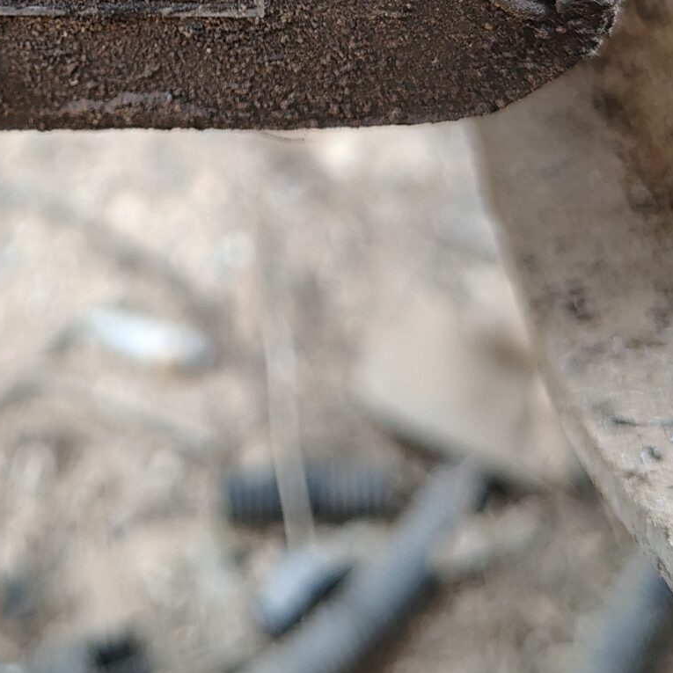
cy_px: -91
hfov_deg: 23.8
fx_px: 1562
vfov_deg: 22.7
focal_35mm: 71
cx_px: 87
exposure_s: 1/120
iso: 444
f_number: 1.8
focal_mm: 5.56
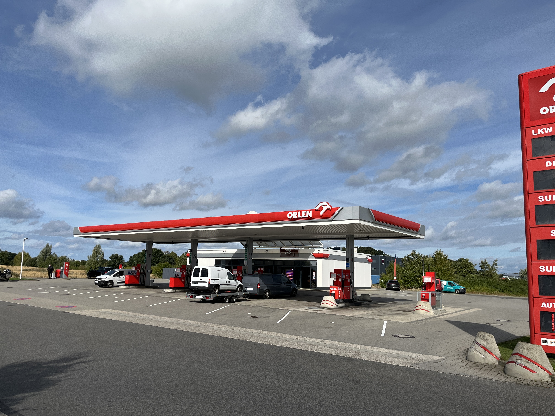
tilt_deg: +7.6
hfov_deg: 67.3
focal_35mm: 26
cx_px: 278
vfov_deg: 53.1
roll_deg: -2.0
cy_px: 208
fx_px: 417
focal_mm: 5.1
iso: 50
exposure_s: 1/6897
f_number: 1.6
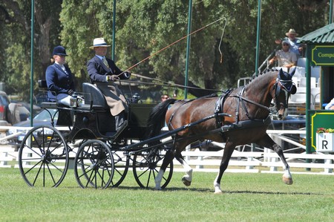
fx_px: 2780
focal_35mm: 300
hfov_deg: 6.9
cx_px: 167
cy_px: 111
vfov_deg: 4.6
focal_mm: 200
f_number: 5.6
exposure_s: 1/800
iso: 400
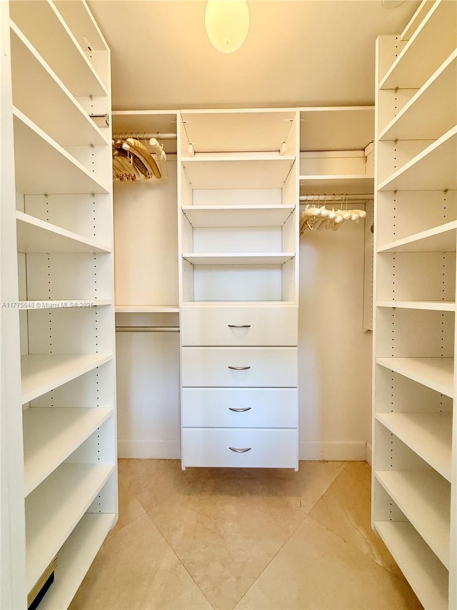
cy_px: 305
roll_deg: +0.3
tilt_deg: -1.7
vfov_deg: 102.1
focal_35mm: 14
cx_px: 228
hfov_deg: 85.7
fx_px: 246
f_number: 2.2
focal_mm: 2.22
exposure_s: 1/120
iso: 200
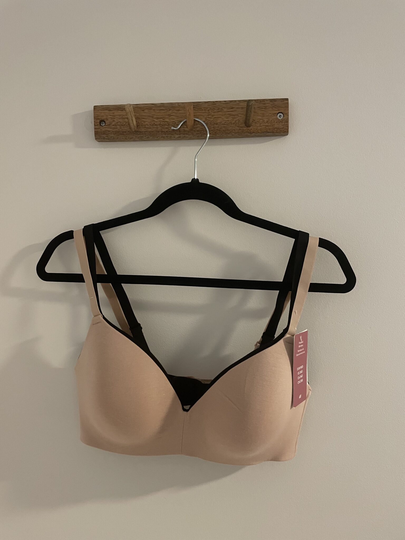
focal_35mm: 26
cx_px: 202
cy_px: 270
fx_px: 406
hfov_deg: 53.1
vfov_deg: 67.3
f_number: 1.6
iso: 400
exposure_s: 1/40
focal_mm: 4.2
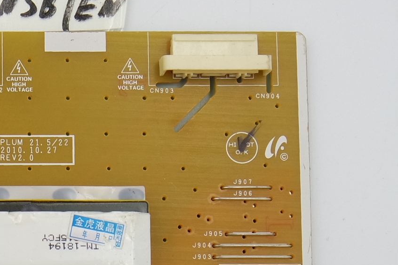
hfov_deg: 19.0
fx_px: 1128
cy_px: 305
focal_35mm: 102
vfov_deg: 13.1
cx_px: -72
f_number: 5.6
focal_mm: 11
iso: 160
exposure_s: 1/100
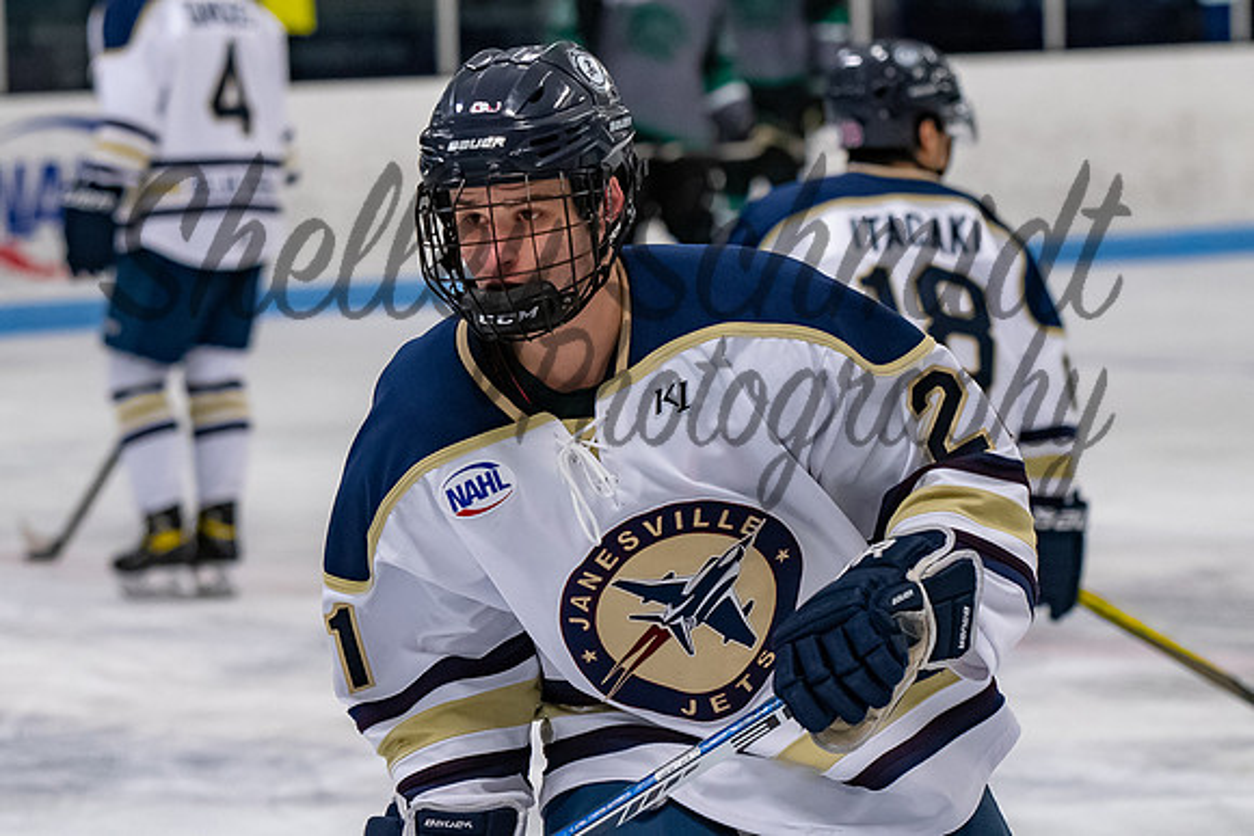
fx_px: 7440
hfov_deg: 9.6
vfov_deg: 6.4
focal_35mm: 214
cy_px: 302
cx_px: 500
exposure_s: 1/800
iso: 2000
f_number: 3.5
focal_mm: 110
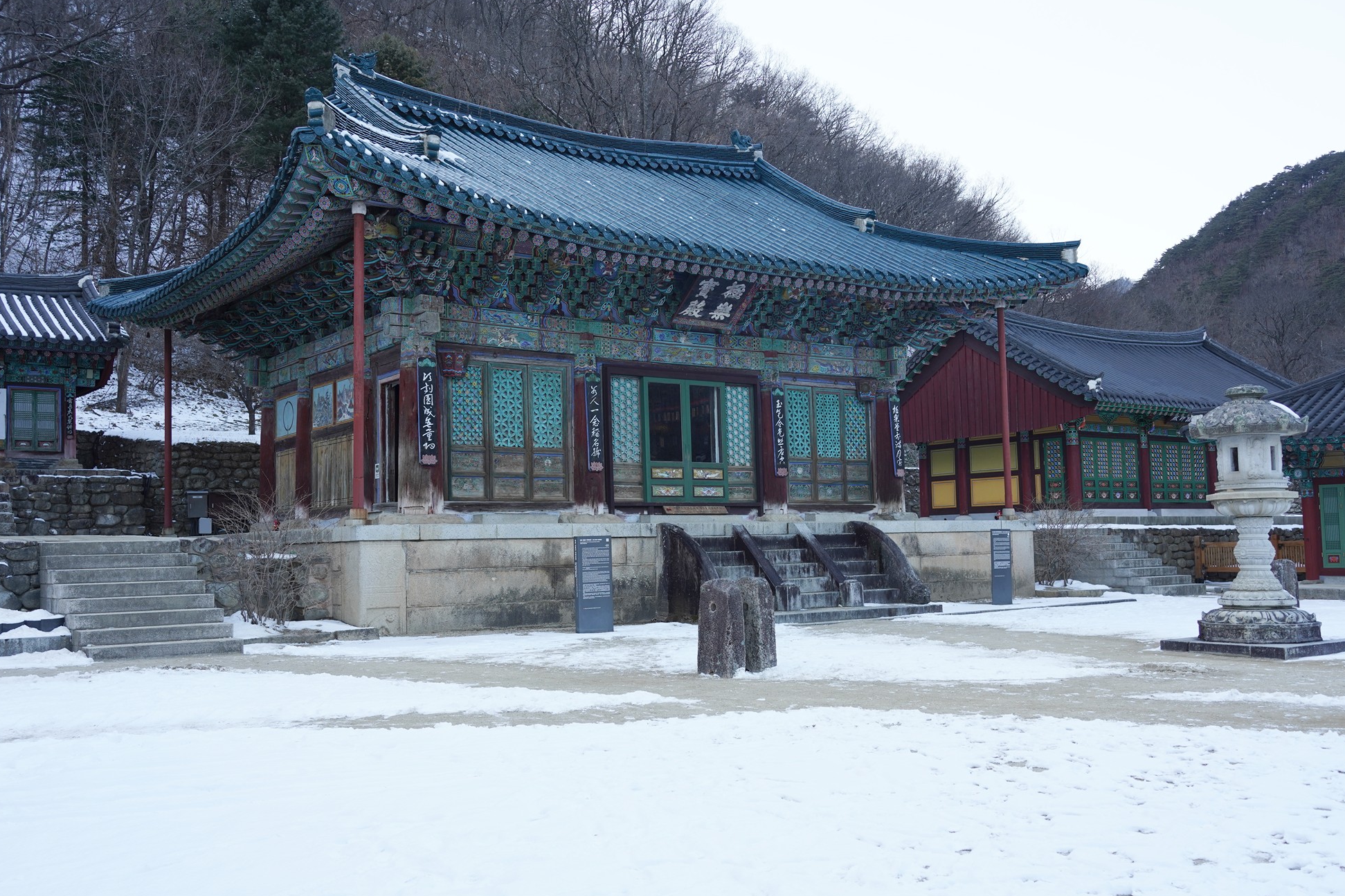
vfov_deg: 37.8
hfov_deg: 54.4
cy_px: 453
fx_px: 1307
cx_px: 684
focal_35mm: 35
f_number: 6.3
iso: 250
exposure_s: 1/100
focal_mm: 34
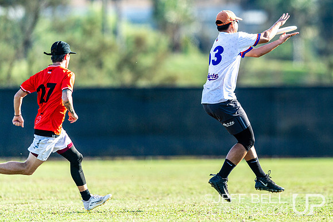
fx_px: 5848
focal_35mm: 632
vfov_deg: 2.2
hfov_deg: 3.3
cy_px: 83
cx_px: 263
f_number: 3.2
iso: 100
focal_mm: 400
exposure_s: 1/2000
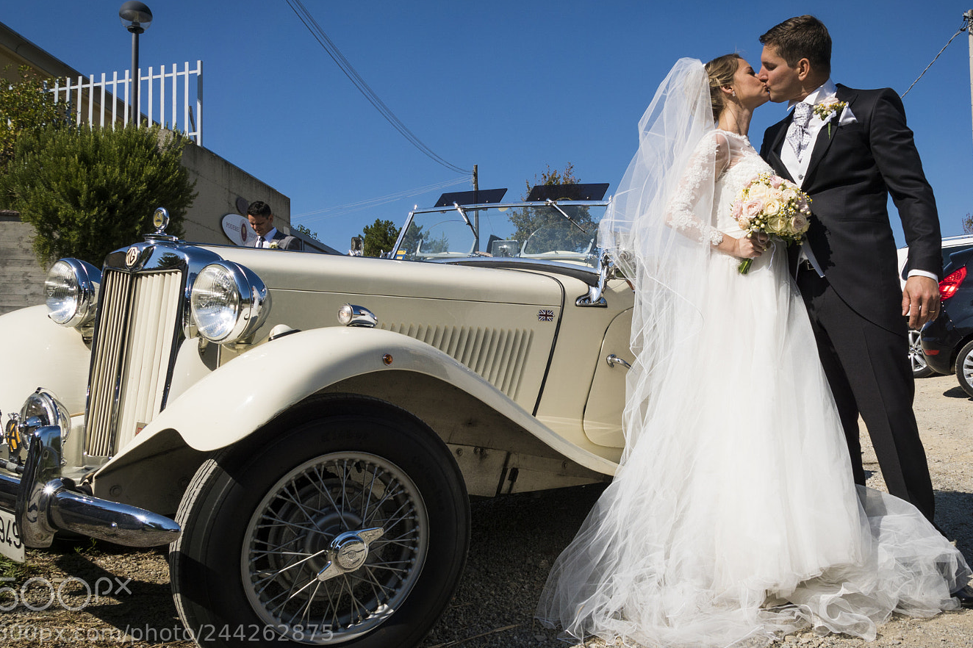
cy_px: 299
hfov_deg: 63.5
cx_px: 537
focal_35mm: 29
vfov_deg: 44.9
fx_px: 784
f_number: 8
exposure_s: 1/500
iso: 100
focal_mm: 16
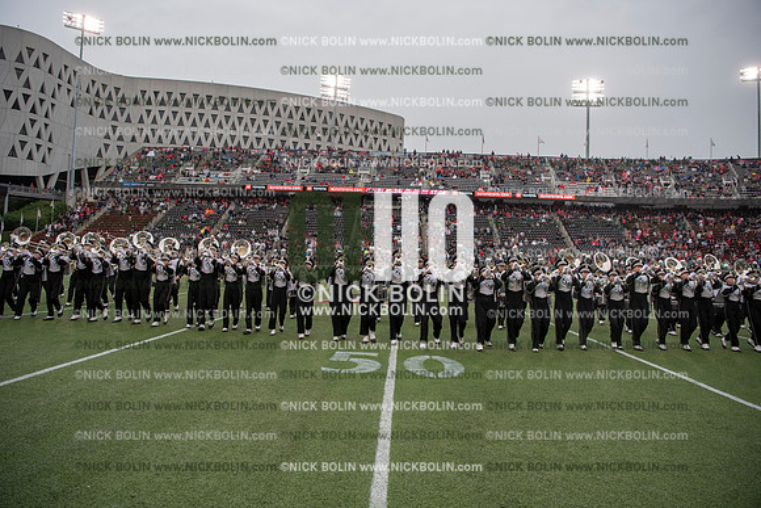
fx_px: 507
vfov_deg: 53.2
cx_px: 380
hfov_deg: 73.7
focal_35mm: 24
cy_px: 254
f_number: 3.5
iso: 250
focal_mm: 24
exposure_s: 1/800
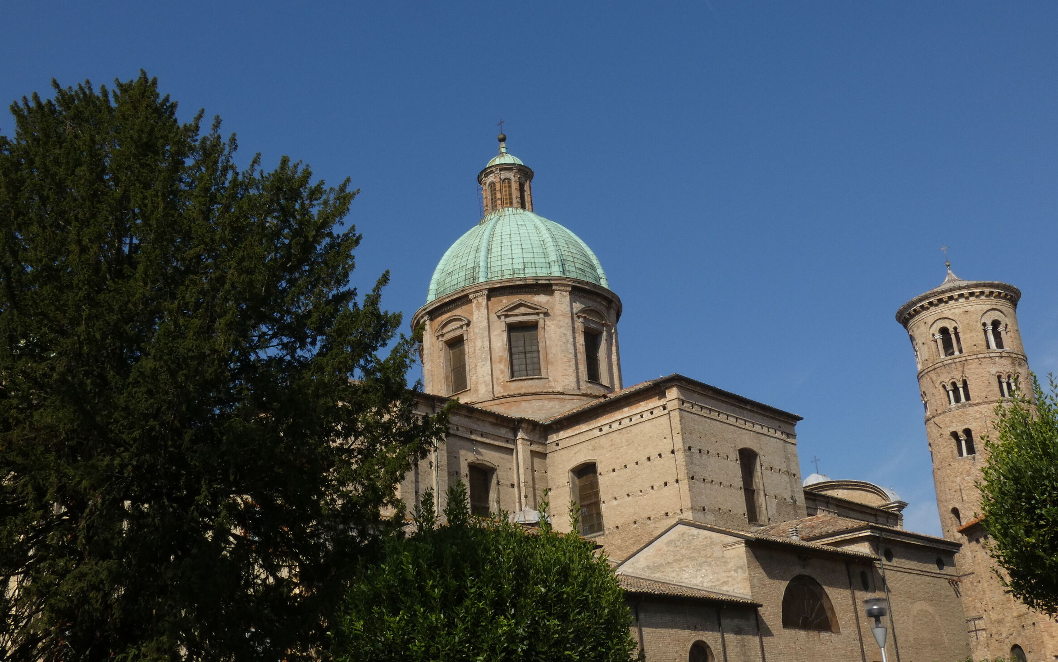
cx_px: 532
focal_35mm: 39
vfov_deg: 32.8
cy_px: 324
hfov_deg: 50.4
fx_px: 1125
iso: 100
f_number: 8
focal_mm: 6.5
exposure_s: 1/400
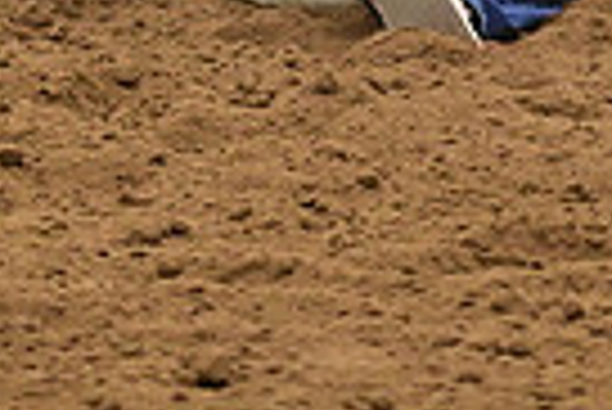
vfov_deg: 3.4
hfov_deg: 5.1
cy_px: -439
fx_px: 6875
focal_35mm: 404
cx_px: 176
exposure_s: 1/640
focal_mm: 95
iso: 5000
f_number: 2.8
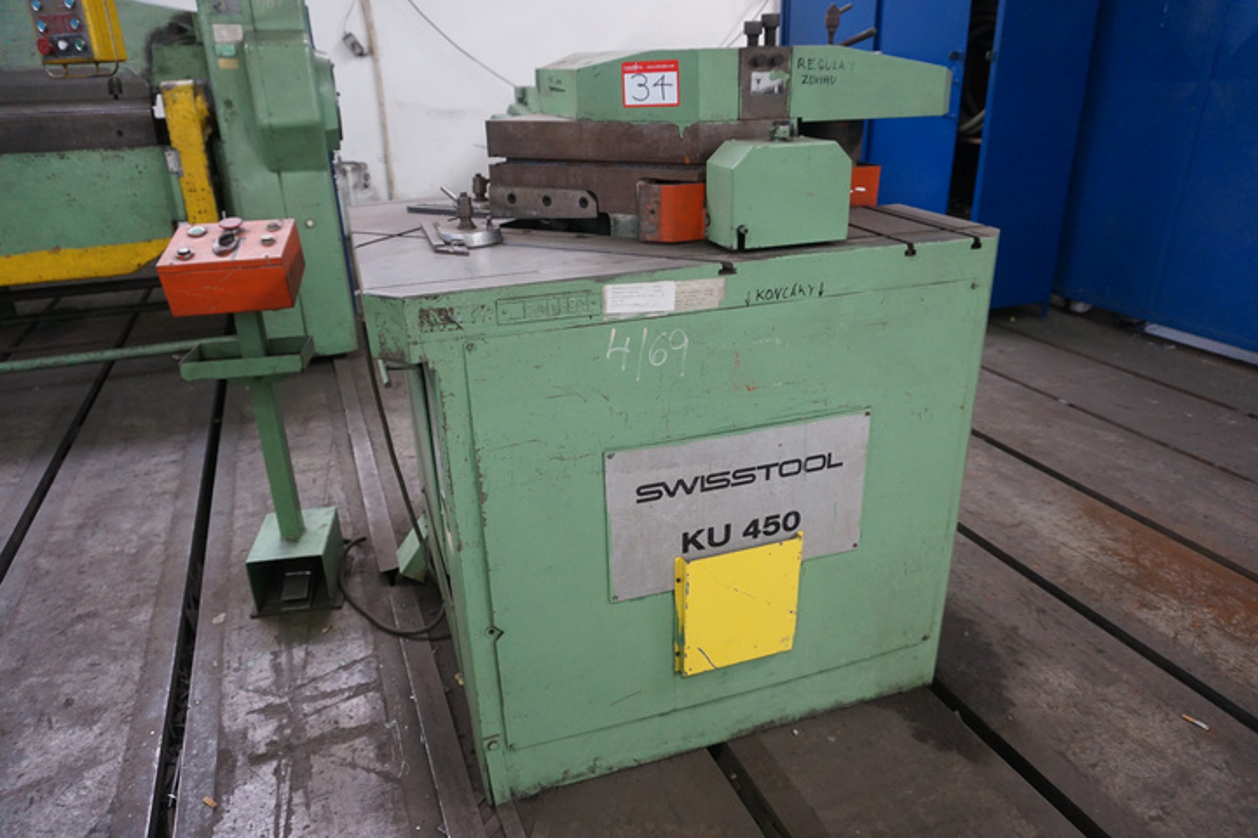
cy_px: 419
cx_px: 629
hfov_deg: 73.8
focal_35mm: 24
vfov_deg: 53.1
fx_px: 838
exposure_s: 1/160
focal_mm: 16
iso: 1600
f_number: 3.5
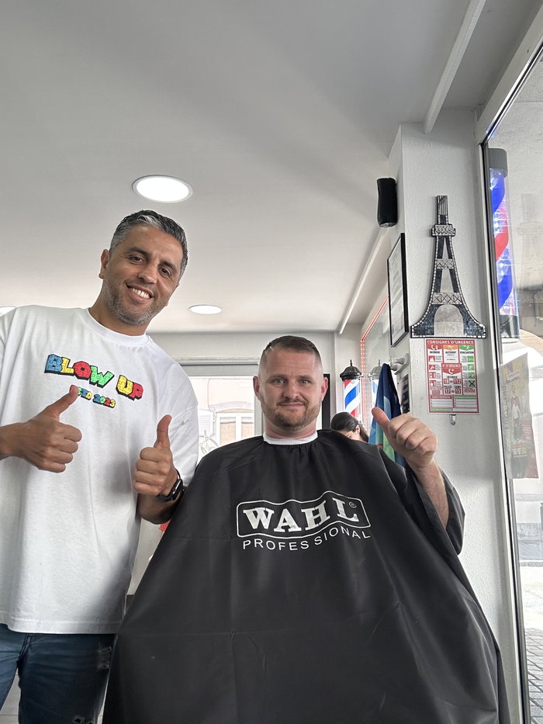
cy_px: 362
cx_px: 272
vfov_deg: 60.0
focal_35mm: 30
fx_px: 627
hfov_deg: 46.8
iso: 50
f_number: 1.9
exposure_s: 1/121
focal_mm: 2.69
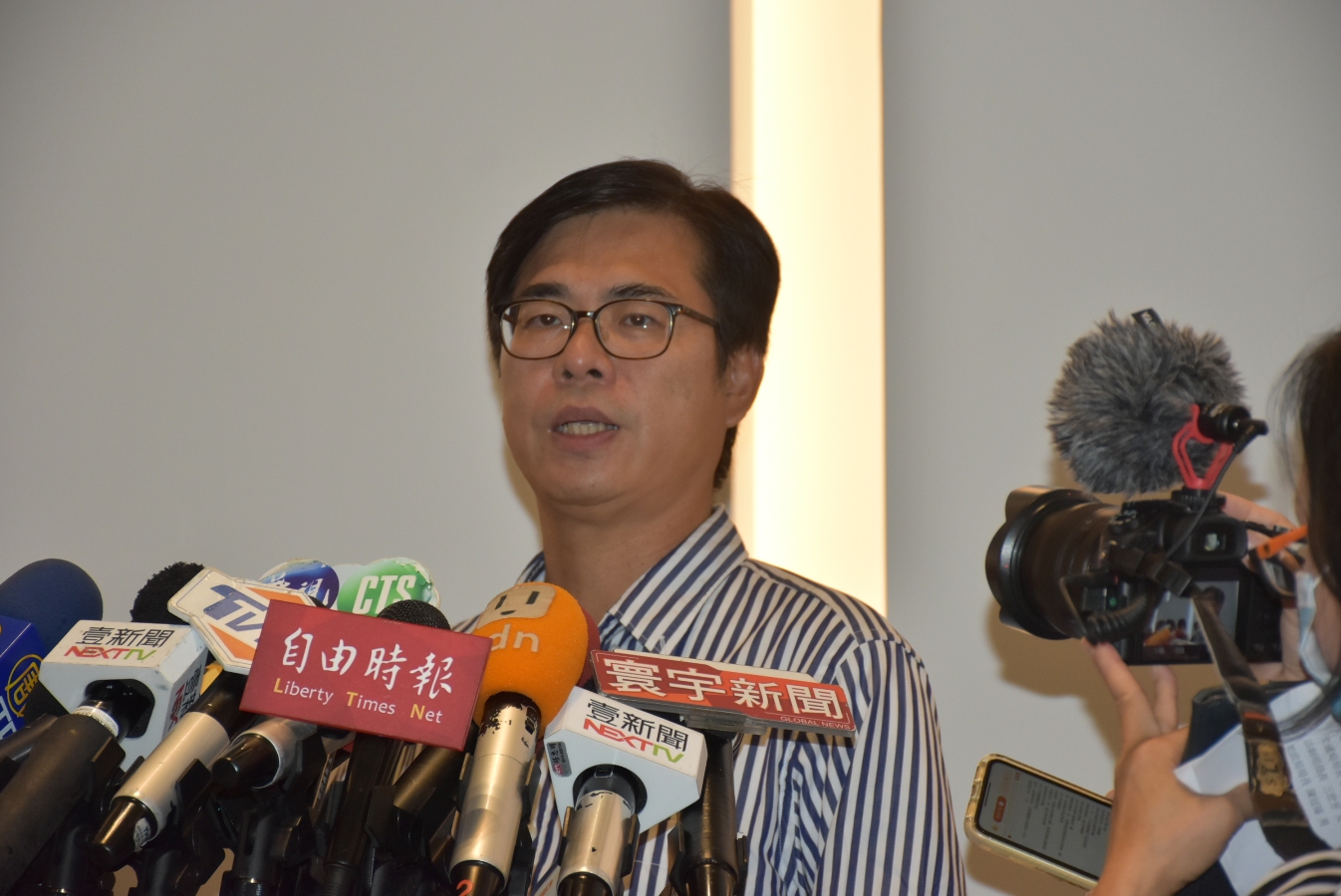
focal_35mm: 142
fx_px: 5313
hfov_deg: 14.4
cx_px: 670
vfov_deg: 9.6
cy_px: 448
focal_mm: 95
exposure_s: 1/125
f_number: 5.3
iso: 800
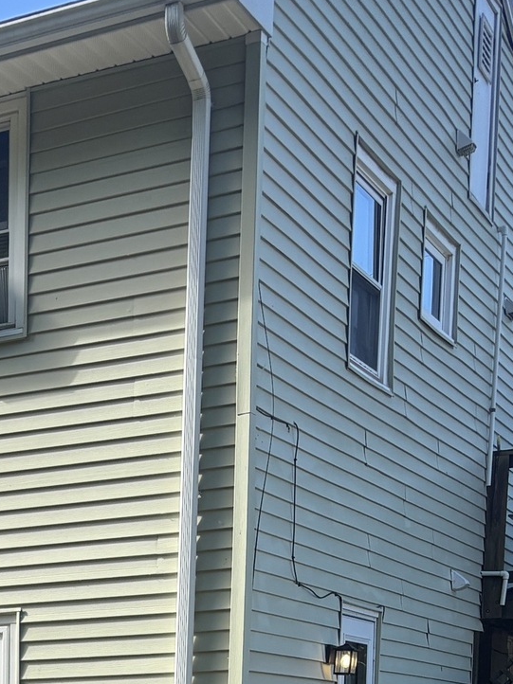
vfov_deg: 20.6
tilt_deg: -8.0
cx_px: -158
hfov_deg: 16.7
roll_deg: +0.0
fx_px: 1641
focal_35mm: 83
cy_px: 981
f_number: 1.6
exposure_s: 1/1178
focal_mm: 5.96
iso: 50
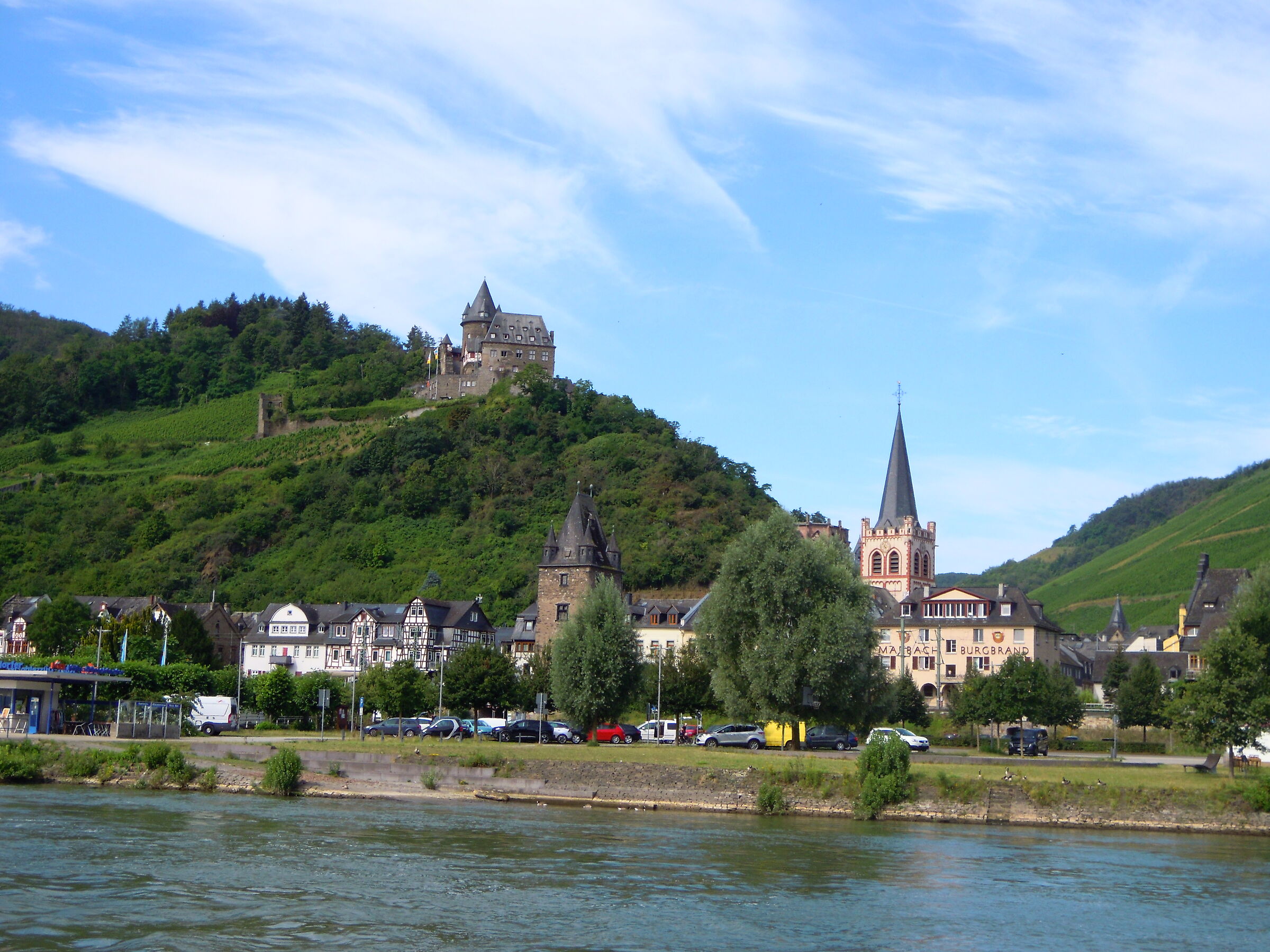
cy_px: 476
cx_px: 635
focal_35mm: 46
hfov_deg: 41.2
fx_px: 1688
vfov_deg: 31.5
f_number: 3.4
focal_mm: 8.3
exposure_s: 1/800
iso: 100
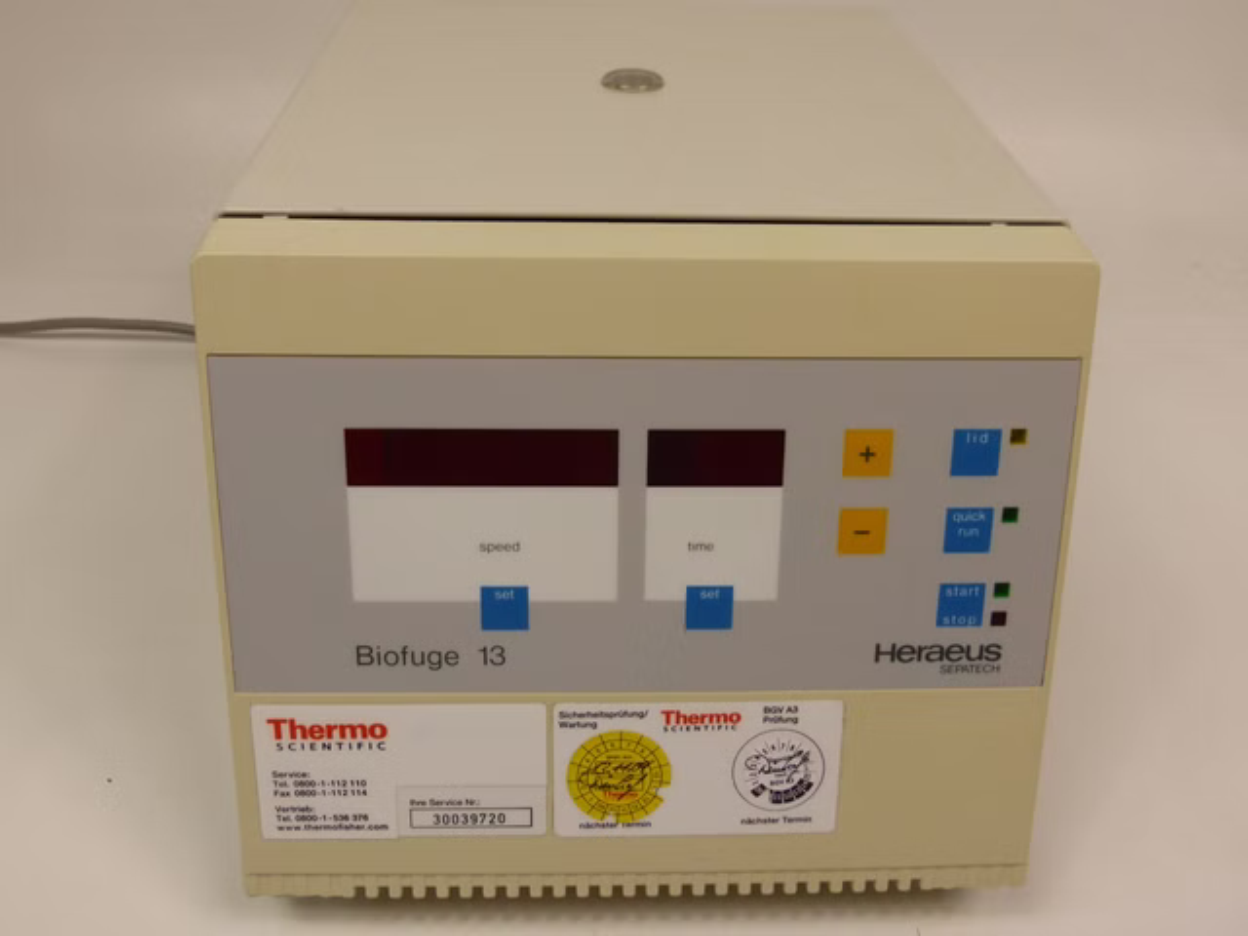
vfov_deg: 45.4
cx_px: 624
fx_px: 1118
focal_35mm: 31
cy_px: 468
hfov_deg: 58.4
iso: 125
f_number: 3.6
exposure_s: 1/60
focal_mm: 5.4
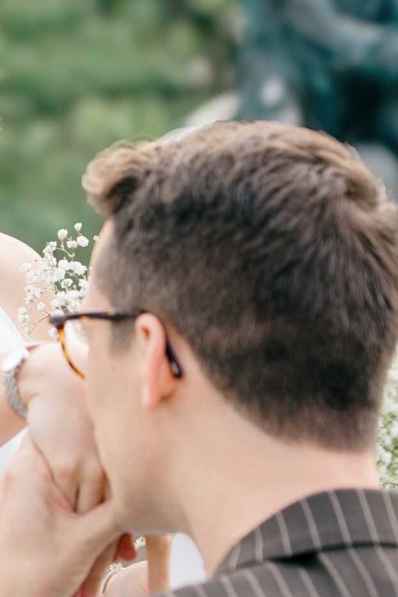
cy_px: 251
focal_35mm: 238
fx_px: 3947
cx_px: -123
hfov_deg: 5.7
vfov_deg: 8.6
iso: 400
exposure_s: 1/640
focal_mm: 87
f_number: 4
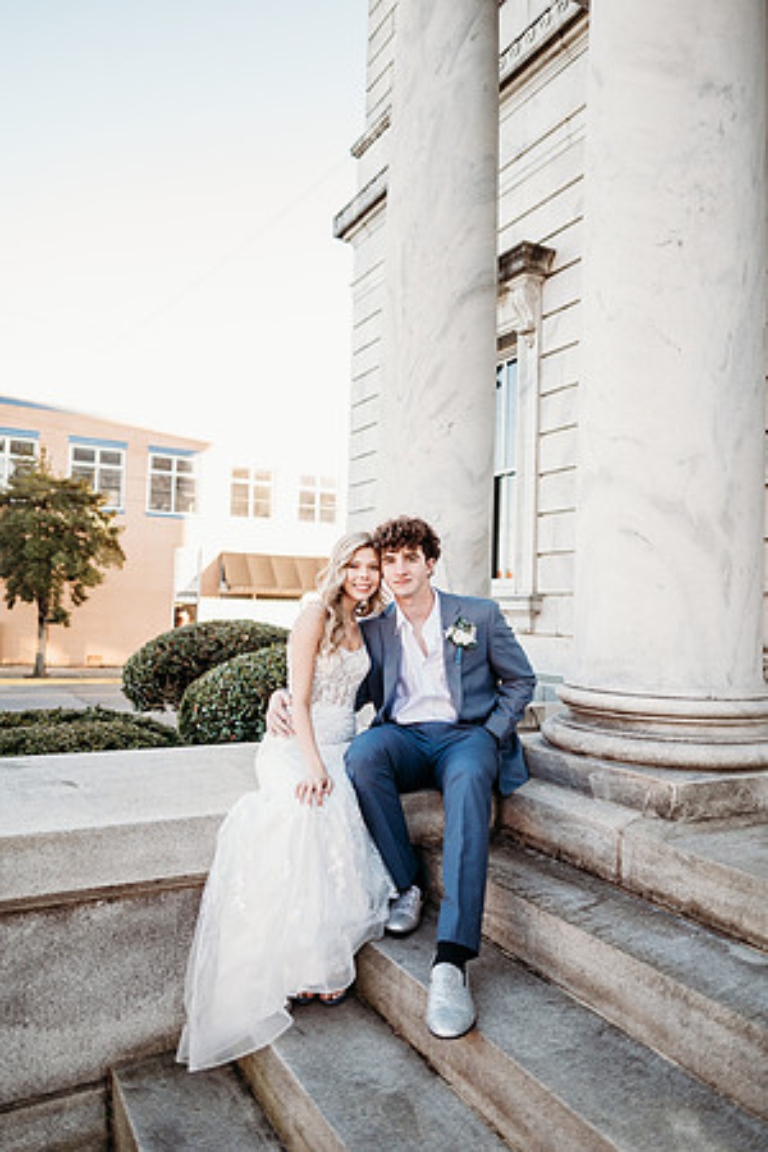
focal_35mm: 24
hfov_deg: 53.1
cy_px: 576
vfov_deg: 73.7
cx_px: 384
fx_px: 768
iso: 200
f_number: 2
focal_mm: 24
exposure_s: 1/320
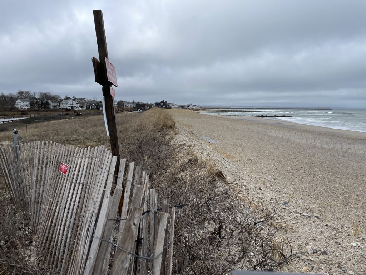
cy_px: 138
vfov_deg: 53.1
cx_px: 183
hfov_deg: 67.3
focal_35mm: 26
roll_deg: -0.1
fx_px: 275
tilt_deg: -5.8
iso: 32
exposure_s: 1/4651
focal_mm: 4.2
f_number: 1.6
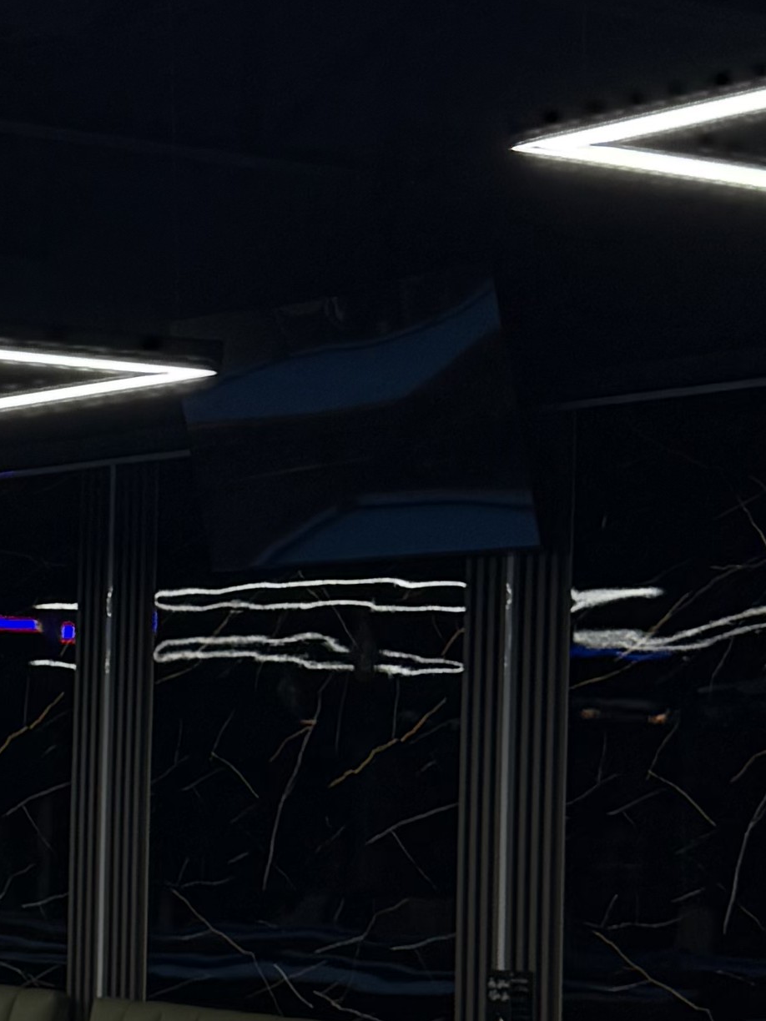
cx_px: -557
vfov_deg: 17.5
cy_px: 738
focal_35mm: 112
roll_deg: -1.6
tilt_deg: +1.3
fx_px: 3305
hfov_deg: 12.3
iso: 125
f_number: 1.78
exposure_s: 1/211
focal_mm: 6.76
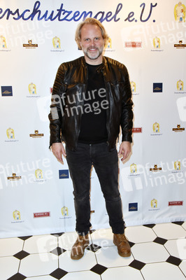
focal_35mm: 35
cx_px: 93
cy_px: 140
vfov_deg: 54.5
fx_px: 272
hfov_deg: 37.8
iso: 1600
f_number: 5.6
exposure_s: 1/200
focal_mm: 35
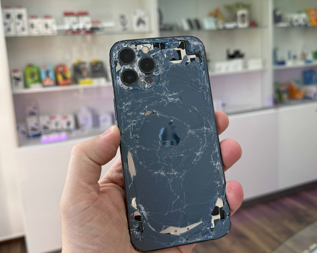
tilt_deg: -9.6
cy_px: 100
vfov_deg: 45.5
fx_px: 300
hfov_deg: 55.7
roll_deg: +2.8
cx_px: 160
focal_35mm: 32
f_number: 1.78
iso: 64
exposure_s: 1/206
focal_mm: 6.76
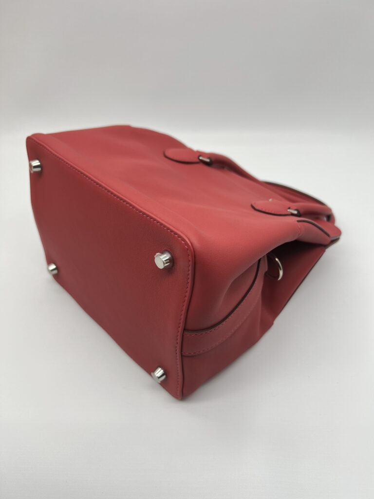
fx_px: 375
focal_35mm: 26
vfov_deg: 67.3
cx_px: 187
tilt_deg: -40.3
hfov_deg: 53.1
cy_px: 250
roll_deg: +0.5
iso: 32
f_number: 1.5
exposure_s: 1/113
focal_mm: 5.7
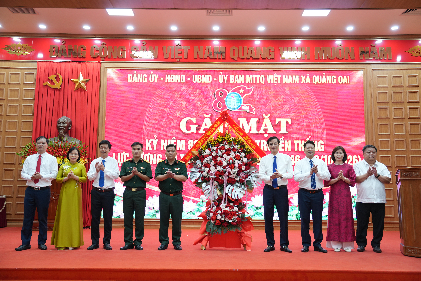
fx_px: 409
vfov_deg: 37.9
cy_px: 140
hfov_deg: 54.4
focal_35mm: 35
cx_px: 210
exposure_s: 1/125
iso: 1000
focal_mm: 35
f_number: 2.8
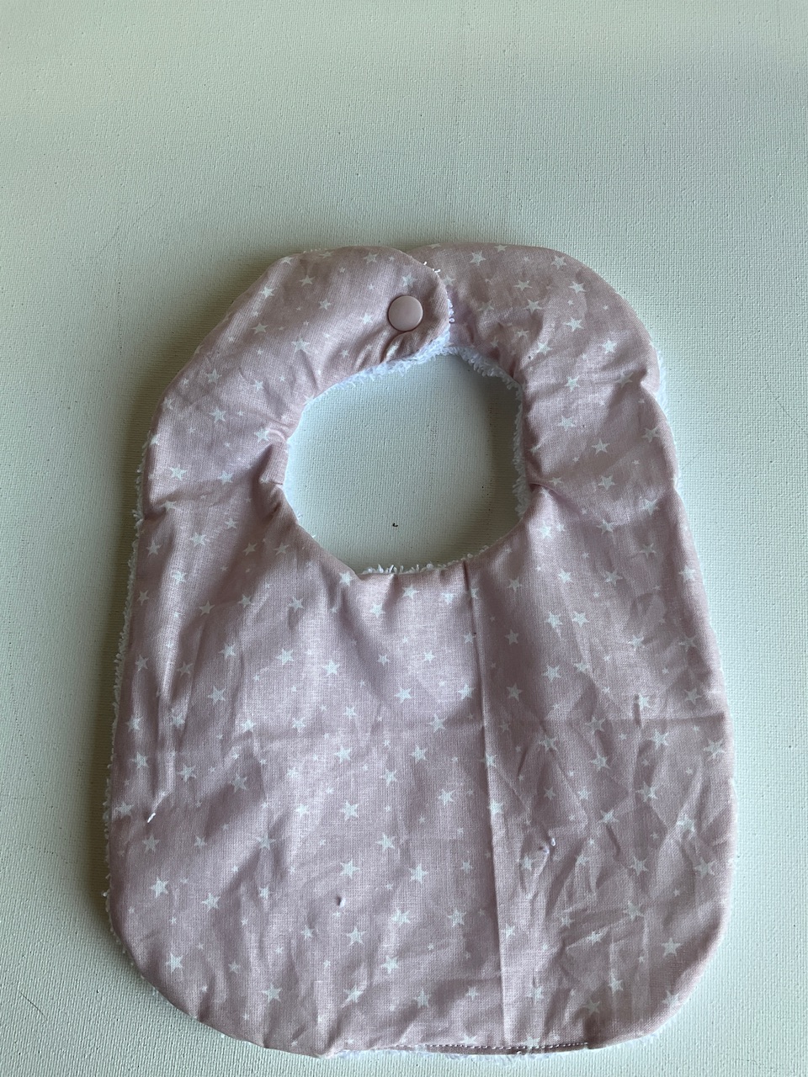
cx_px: 404
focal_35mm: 29
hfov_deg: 48.2
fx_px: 903
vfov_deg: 61.7
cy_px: 538
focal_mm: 3
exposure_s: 1/100
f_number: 1.8
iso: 20
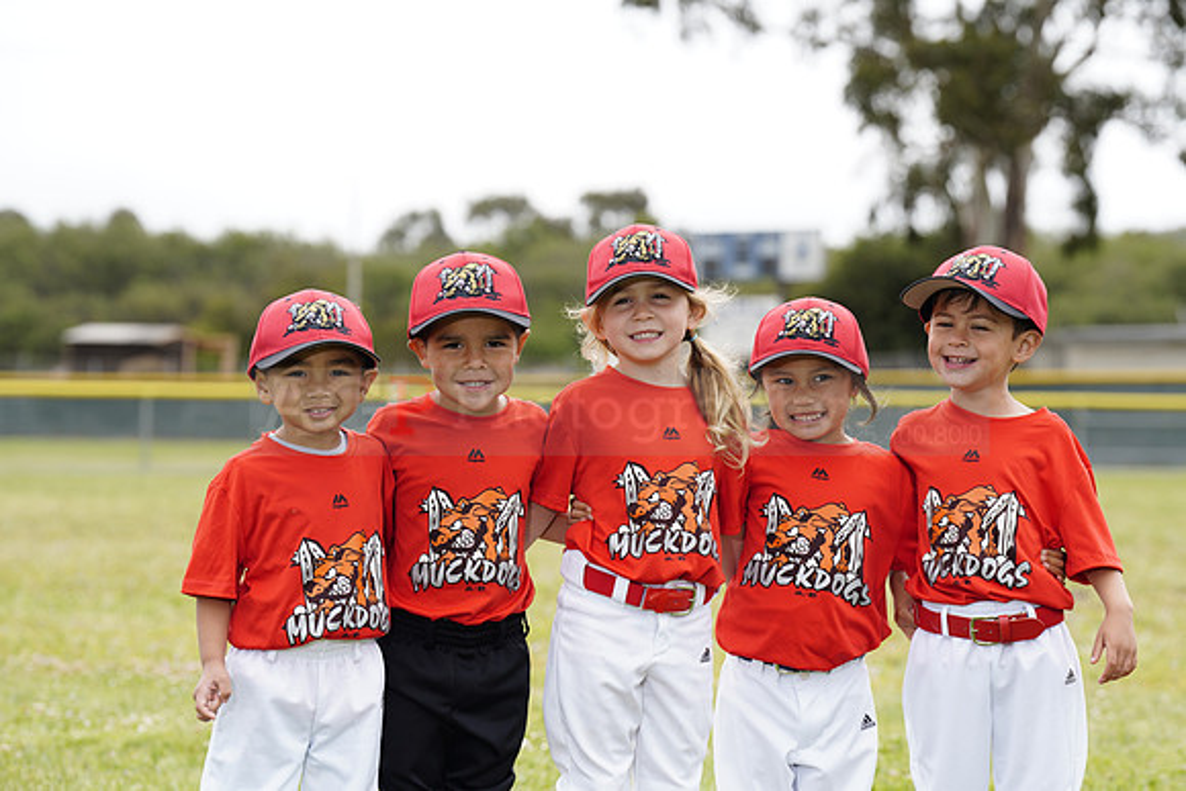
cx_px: 593
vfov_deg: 10.2
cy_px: 396
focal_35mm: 135
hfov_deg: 15.2
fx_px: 4448
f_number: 5.6
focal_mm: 135
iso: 100
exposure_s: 1/250
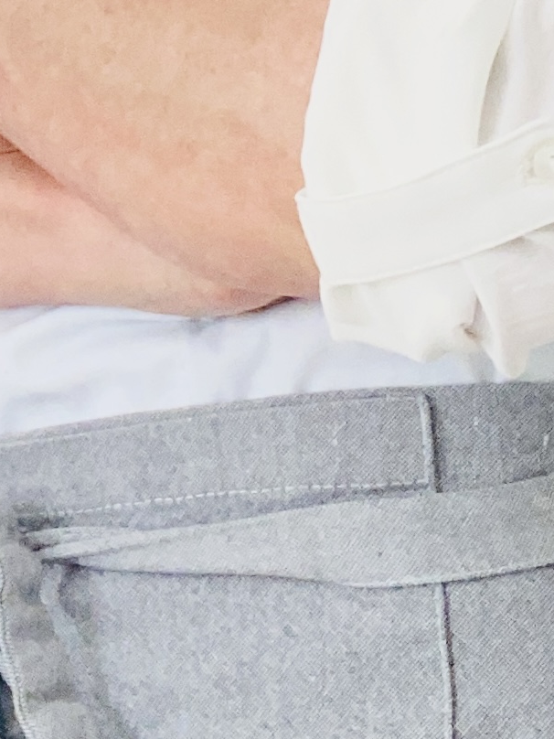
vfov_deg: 15.7
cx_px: -43
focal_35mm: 114
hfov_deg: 12.8
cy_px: -418
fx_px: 2433
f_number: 2.2
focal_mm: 2.71
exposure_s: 1/88
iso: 100
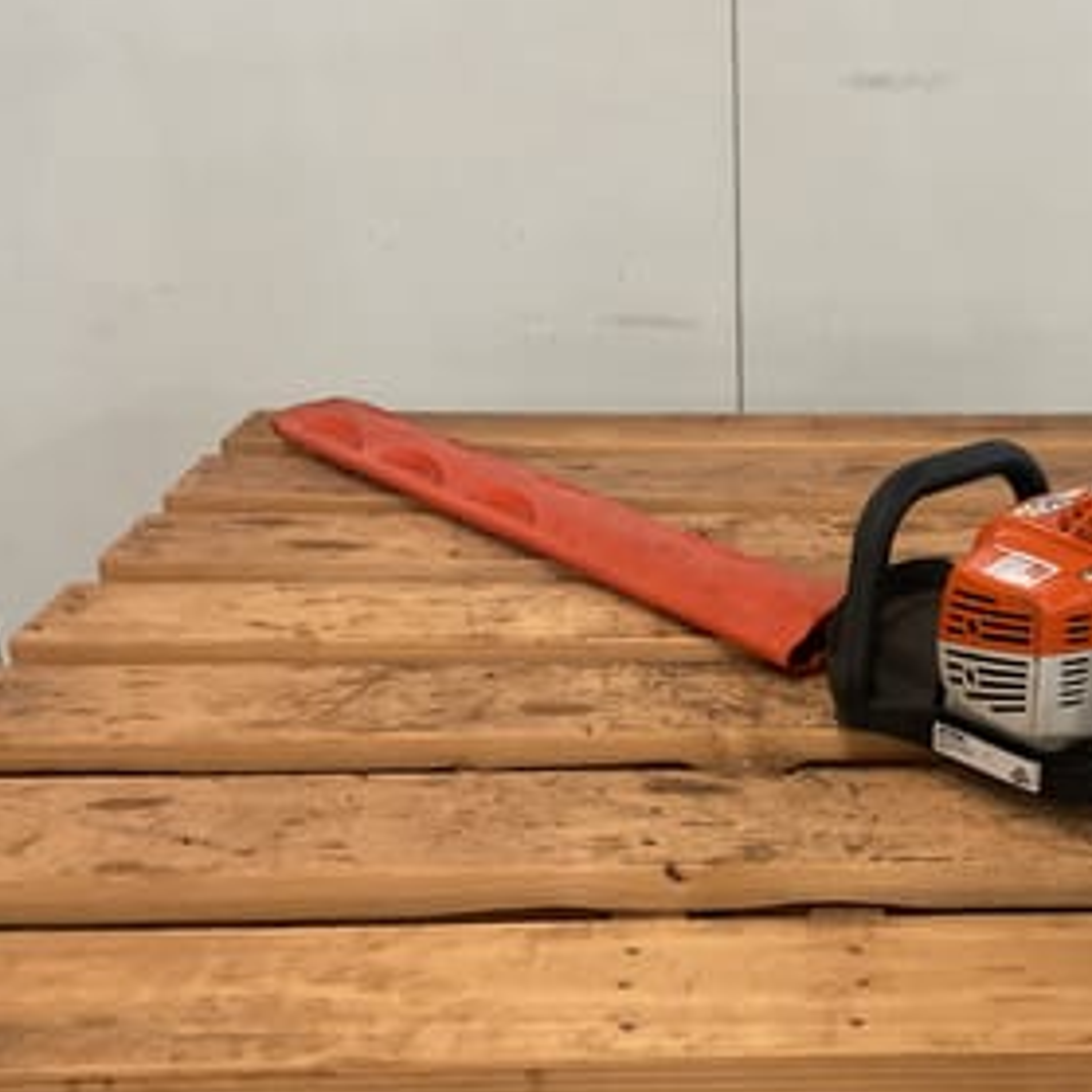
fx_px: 1642
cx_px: 845
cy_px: 640
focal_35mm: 46
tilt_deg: -24.4
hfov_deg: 35.8
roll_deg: -1.0
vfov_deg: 36.7
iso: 320
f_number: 1.8
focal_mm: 3
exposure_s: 1/33
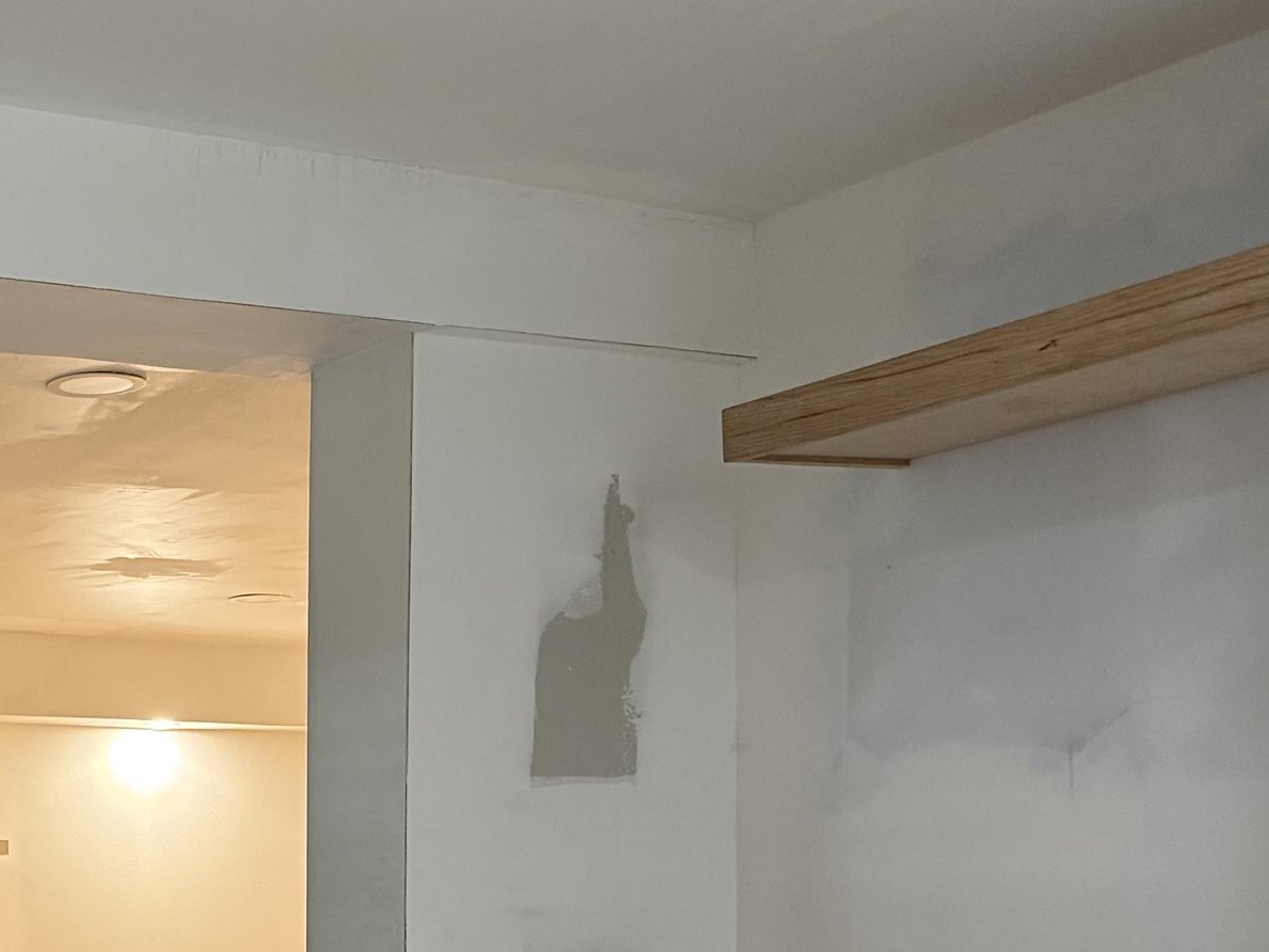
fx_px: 2273
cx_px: -249
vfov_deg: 22.6
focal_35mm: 62
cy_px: 982
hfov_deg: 27.5
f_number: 1.78
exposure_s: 1/60
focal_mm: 6.76
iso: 400
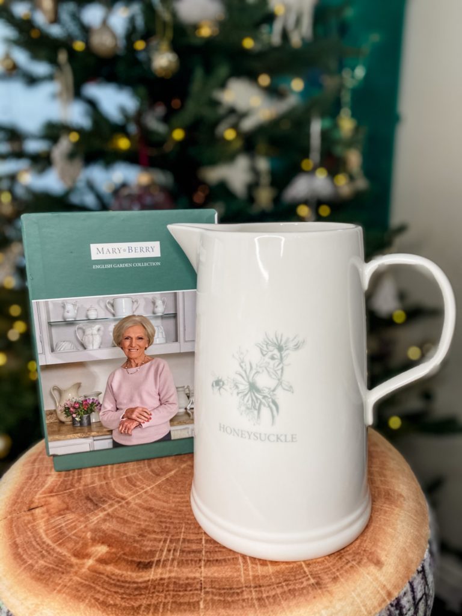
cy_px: 308
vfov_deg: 67.3
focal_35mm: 26
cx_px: 231
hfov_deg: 53.1
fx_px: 463
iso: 100
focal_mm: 4.25
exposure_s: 1/100
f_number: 1.8
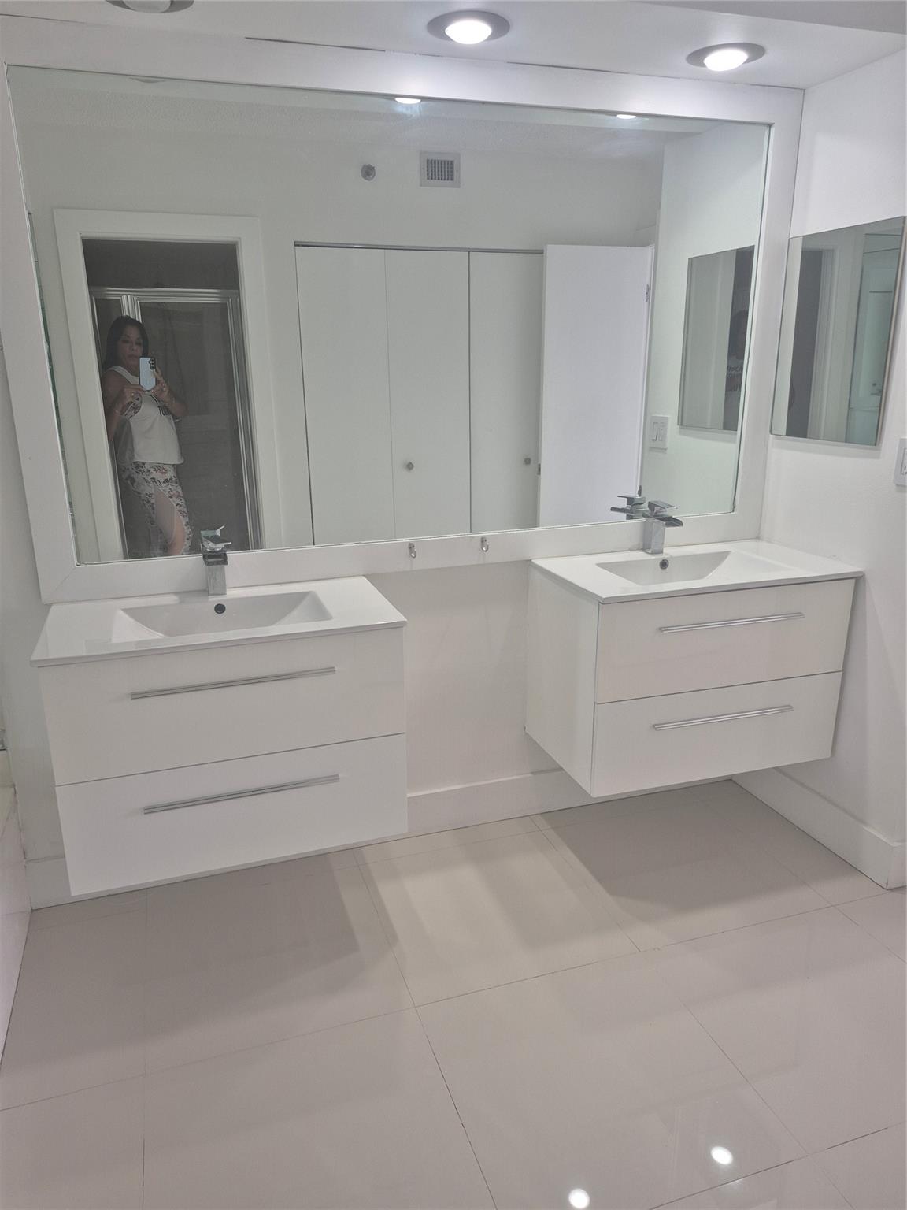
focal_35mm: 23
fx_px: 804
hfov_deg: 58.9
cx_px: 454
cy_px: 605
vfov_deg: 73.9
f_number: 1.8
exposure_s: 1/120
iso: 64
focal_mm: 5.4
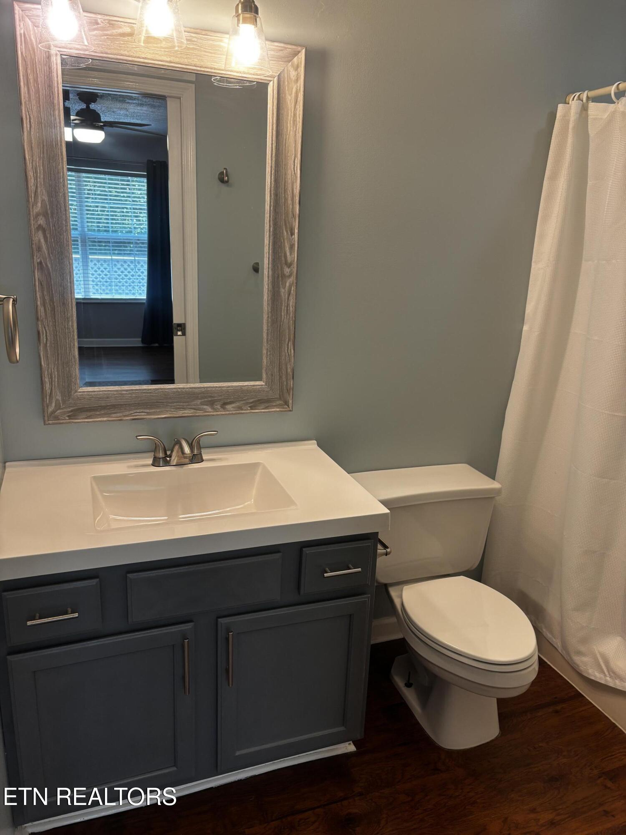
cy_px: 418
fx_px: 627
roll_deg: -1.9
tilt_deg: -15.6
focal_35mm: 26
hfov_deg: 53.1
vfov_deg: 67.3
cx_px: 313
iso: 80
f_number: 1.6
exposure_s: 1/60
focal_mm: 5.96
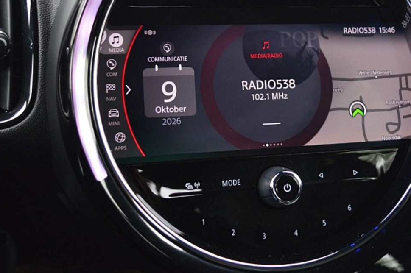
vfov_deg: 25.7
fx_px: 593
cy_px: 80
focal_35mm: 52
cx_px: 238
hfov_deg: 38.1
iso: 800
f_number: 4
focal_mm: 24
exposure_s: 1/40
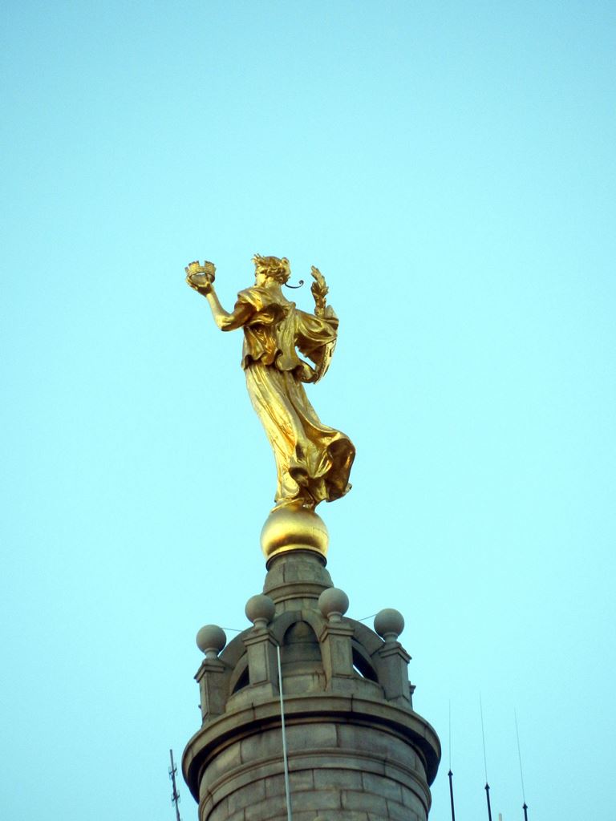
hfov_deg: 2.0
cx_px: 308
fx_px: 17368
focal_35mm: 732
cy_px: 410
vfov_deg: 2.7
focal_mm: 130.2
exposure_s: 1/100
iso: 250
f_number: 5.7
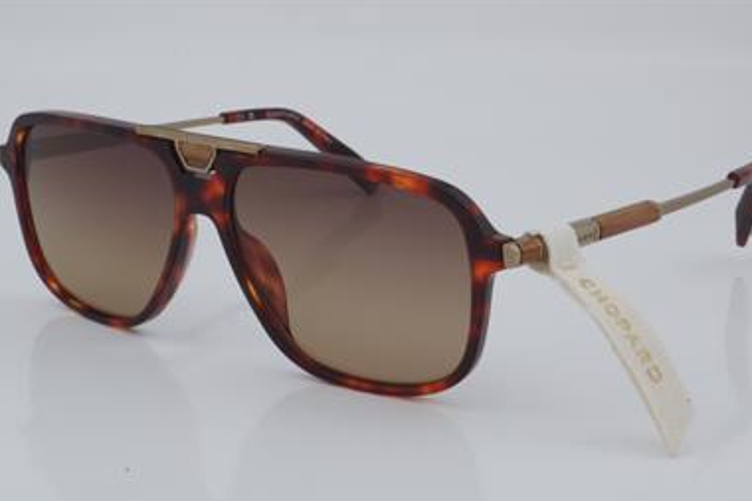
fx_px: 1649
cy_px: 255
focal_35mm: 79
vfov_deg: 17.3
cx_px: 380
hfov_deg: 25.7
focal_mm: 50
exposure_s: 1/4
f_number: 32
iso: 100
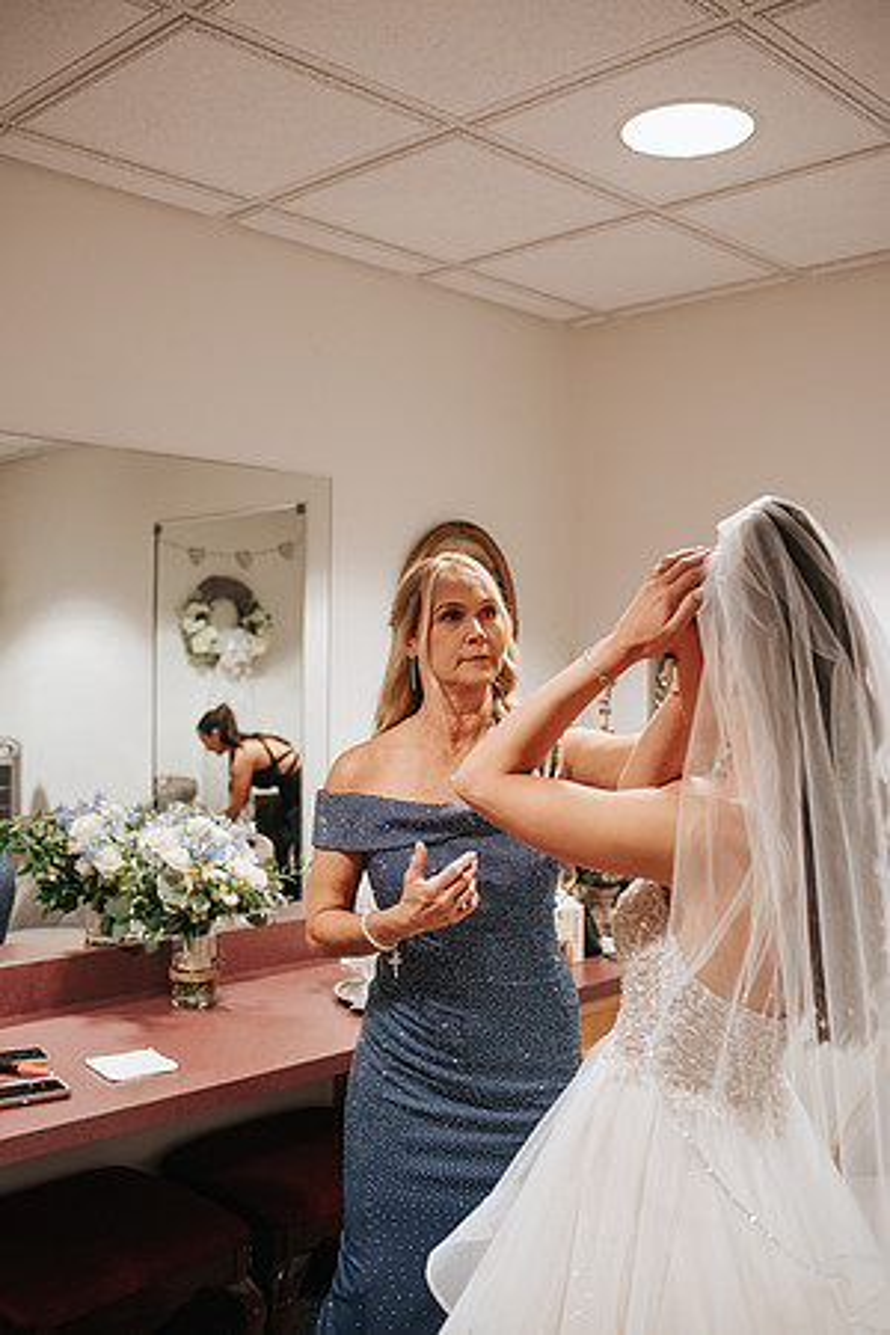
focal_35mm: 35
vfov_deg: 54.4
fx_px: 1298
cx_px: 445
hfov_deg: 37.9
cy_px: 668
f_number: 2.8
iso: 1000
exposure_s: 1/125
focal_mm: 35
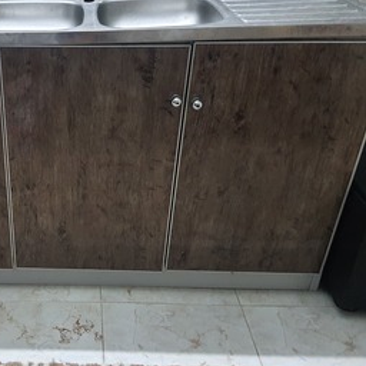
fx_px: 490
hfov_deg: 38.7
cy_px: 188
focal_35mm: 41
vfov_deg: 40.9
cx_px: 54
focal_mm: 4.32
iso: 640
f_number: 1.7
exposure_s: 1/20
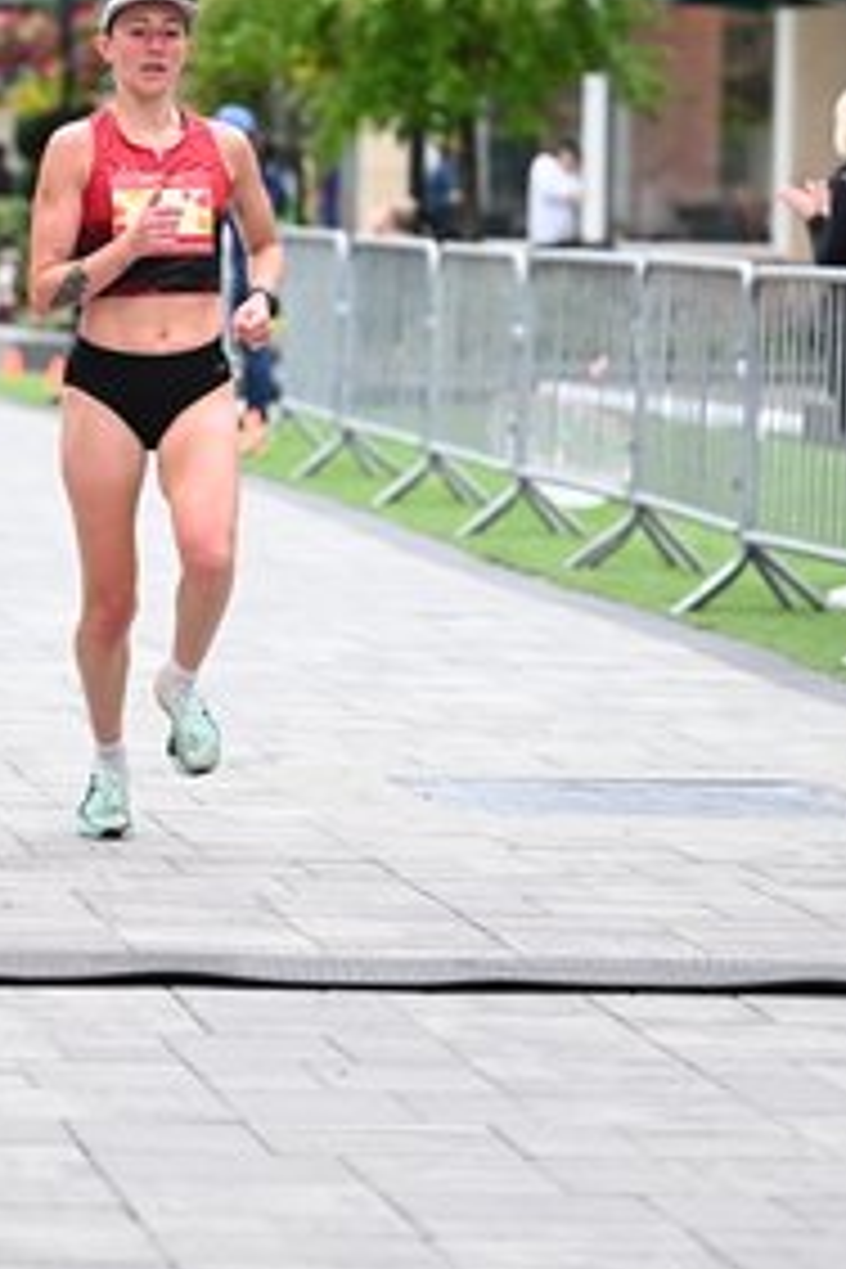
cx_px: 232
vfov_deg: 11.0
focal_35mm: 187
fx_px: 6591
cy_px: 346
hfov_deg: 7.3
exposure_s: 1/1250
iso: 1600
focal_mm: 96
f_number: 2.8
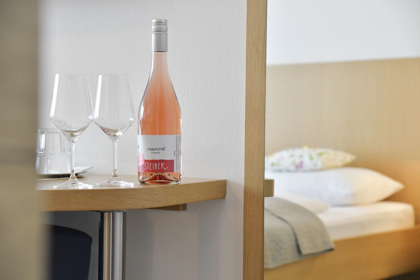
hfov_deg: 23.6
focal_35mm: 86
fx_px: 1003
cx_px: 210
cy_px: 140
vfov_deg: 15.9
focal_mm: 86
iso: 3200
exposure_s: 1/125
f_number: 6.3
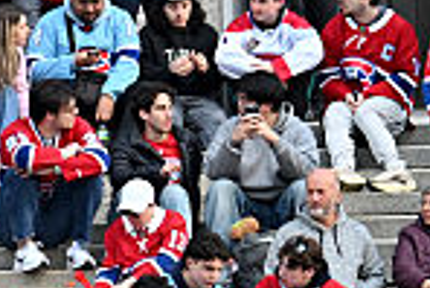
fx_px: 13678
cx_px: -465
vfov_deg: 1.2
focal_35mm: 1144
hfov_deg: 1.8
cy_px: 575
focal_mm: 165
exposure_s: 1/500
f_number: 4.5
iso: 1000
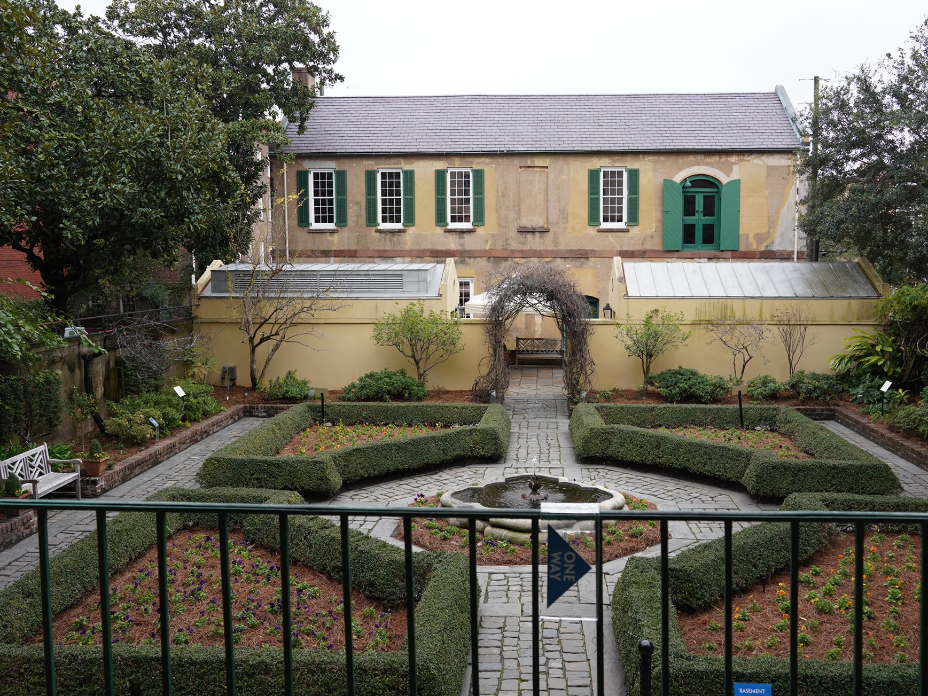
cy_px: 342
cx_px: 499
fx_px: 831
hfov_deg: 58.3
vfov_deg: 45.4
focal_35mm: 31
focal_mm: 28
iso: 320
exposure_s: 1/100
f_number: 6.3
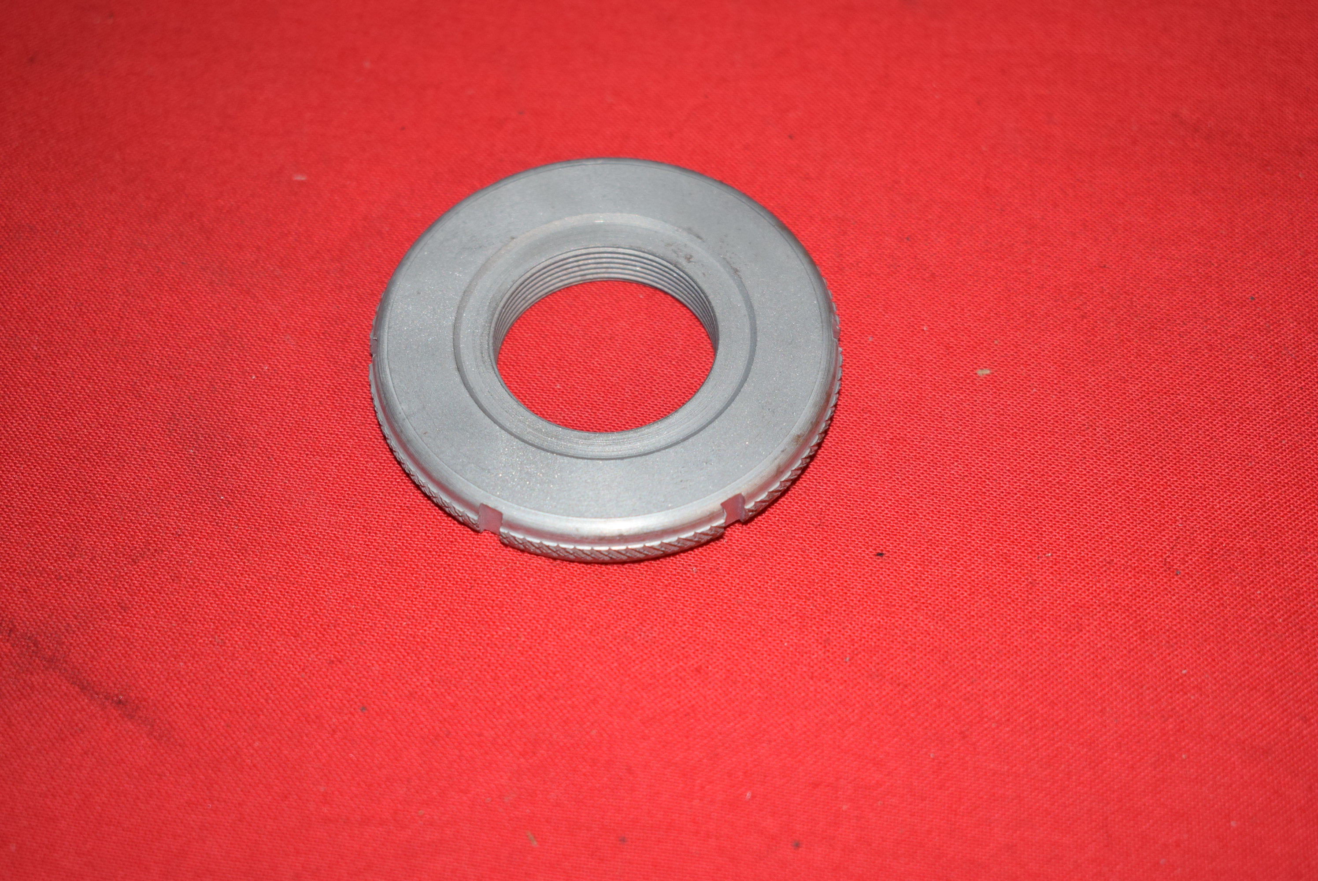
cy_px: 440
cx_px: 659
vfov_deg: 22.7
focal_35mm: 60
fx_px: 2198
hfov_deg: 33.4
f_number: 5
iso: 640
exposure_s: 1/125
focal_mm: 40
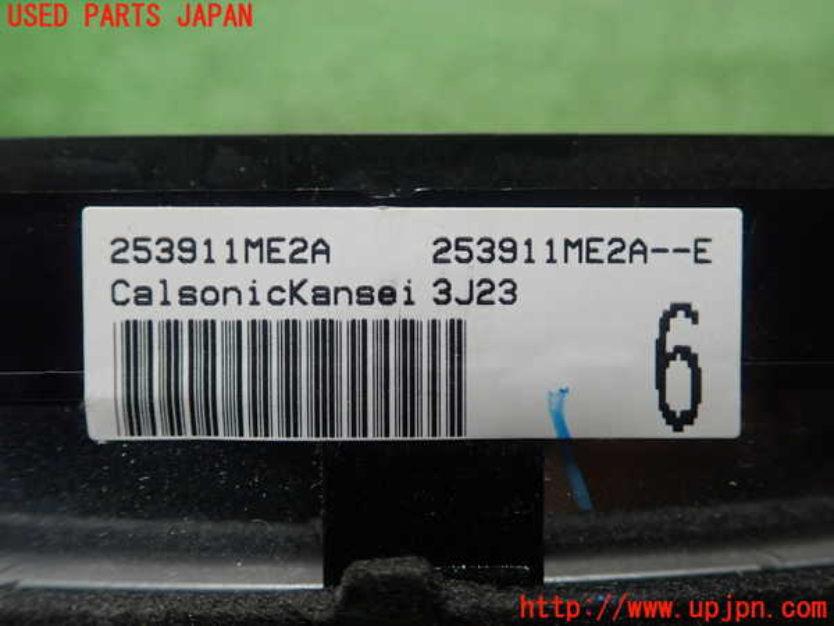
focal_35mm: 30
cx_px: 417
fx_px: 723
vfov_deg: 46.8
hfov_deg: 60.0
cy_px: 313
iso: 320
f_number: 2.3
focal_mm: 5.5
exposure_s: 1/125
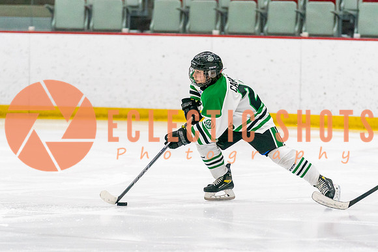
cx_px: 188
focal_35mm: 293
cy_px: 168
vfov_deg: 4.7
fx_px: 3074
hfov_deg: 7.0
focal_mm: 165
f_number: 2.8
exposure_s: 1/1250
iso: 3200
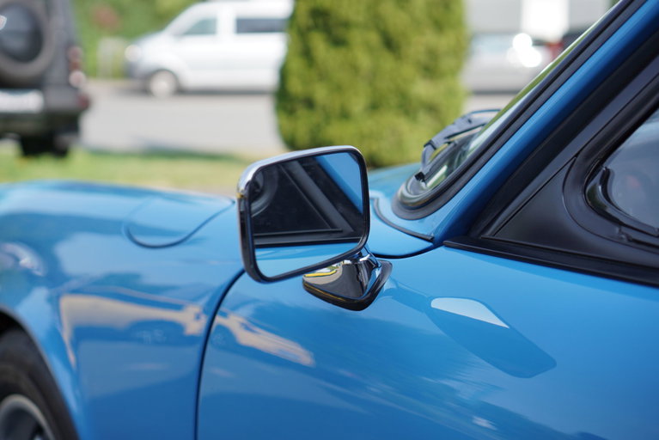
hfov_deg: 37.8
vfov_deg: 25.8
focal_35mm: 52
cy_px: 220
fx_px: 961
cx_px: 330
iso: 160
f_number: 2.5
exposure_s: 1/1600
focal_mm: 35
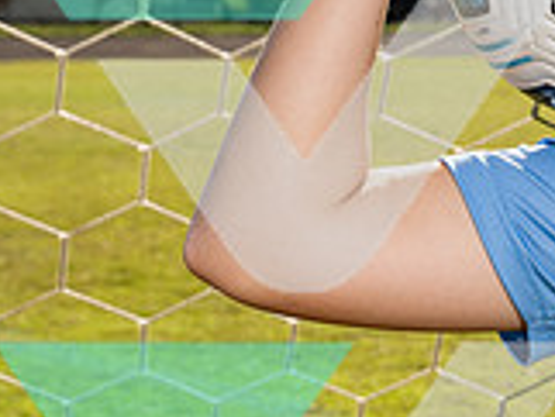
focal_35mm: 242
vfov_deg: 6.1
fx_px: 3883
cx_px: 882
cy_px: 109
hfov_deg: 8.0
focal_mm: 70
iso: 200
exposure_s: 1/250
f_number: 11
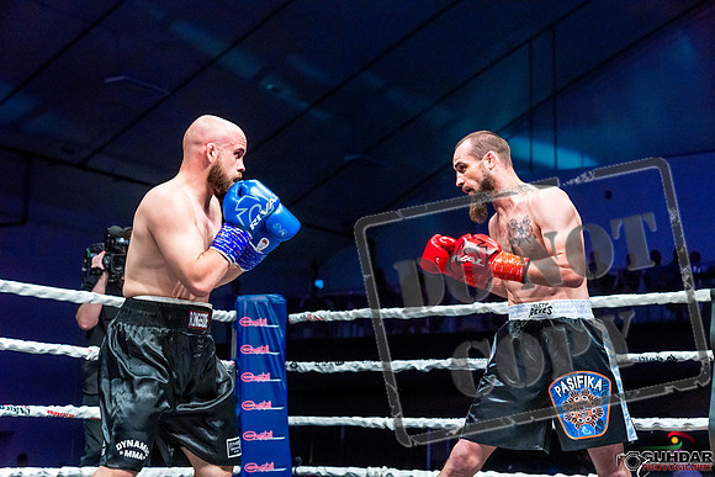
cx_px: 358
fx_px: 1391
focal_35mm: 70
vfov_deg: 19.5
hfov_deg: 28.8
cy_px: 238
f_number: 4
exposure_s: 1/1000
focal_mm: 70
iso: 4000
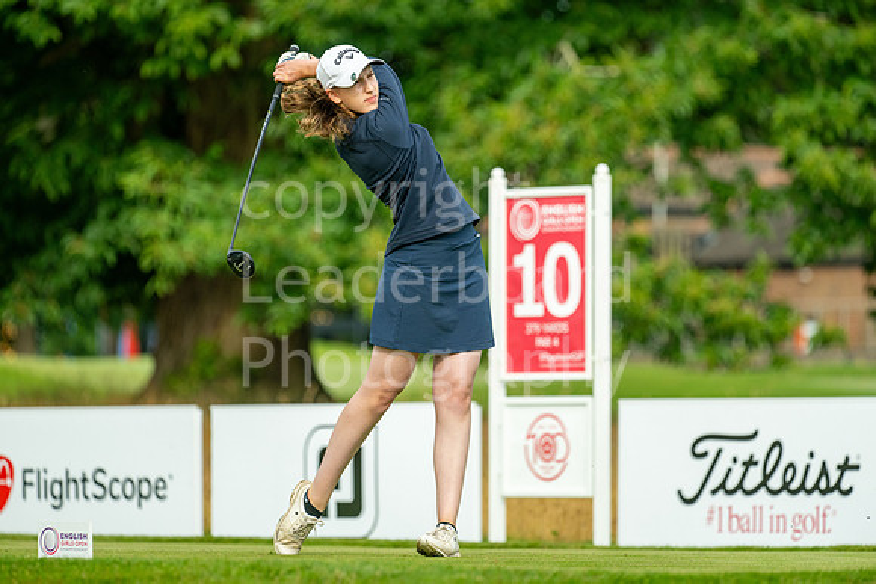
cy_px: 292
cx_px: 438
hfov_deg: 6.9
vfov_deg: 4.6
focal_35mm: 300
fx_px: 7301
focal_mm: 300
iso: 500
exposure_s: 1/2000
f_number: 5
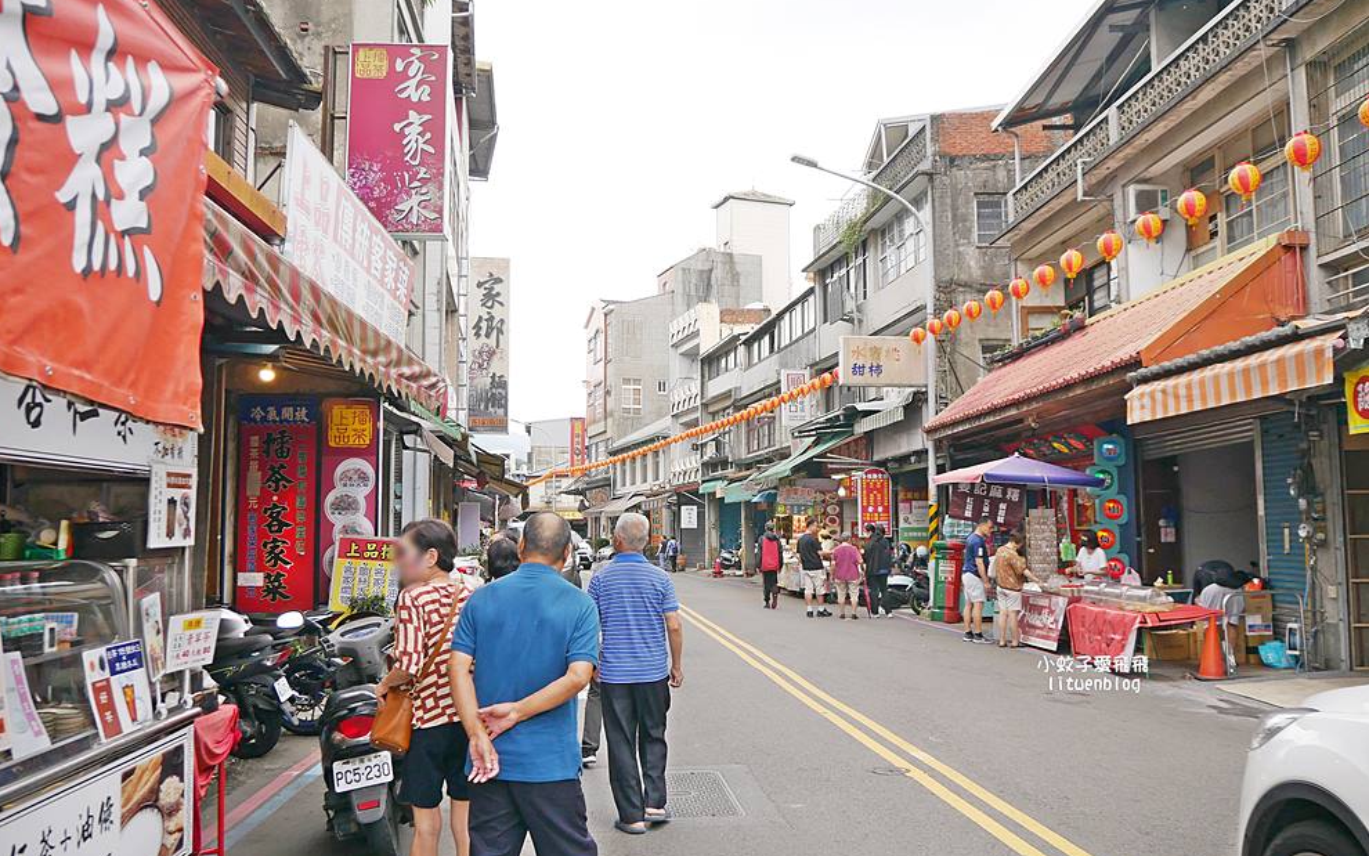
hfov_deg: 62.9
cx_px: 680
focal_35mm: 30
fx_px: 1119
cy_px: 443
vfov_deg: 41.8
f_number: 3.5
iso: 200
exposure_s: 1/400
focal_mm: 14
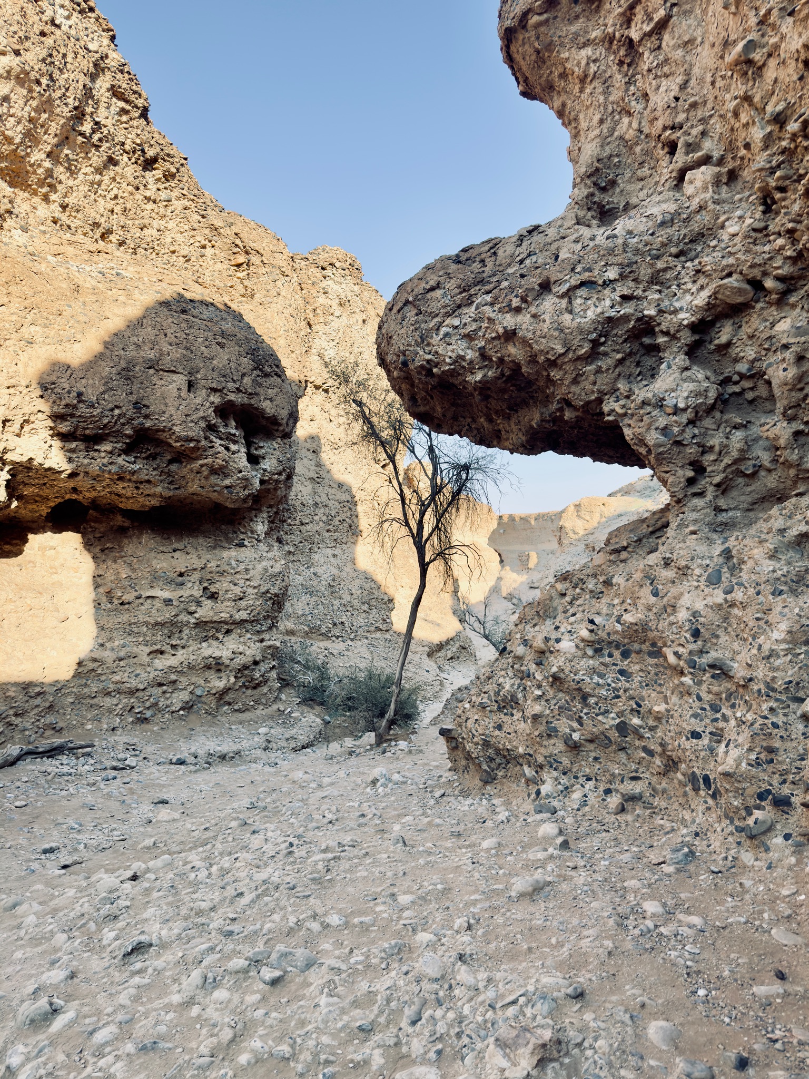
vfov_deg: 71.6
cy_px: 540
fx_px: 748
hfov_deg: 56.8
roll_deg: -0.3
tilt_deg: +0.0
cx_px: 404
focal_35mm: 24
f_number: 1.78
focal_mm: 6.76
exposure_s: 1/1757
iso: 100
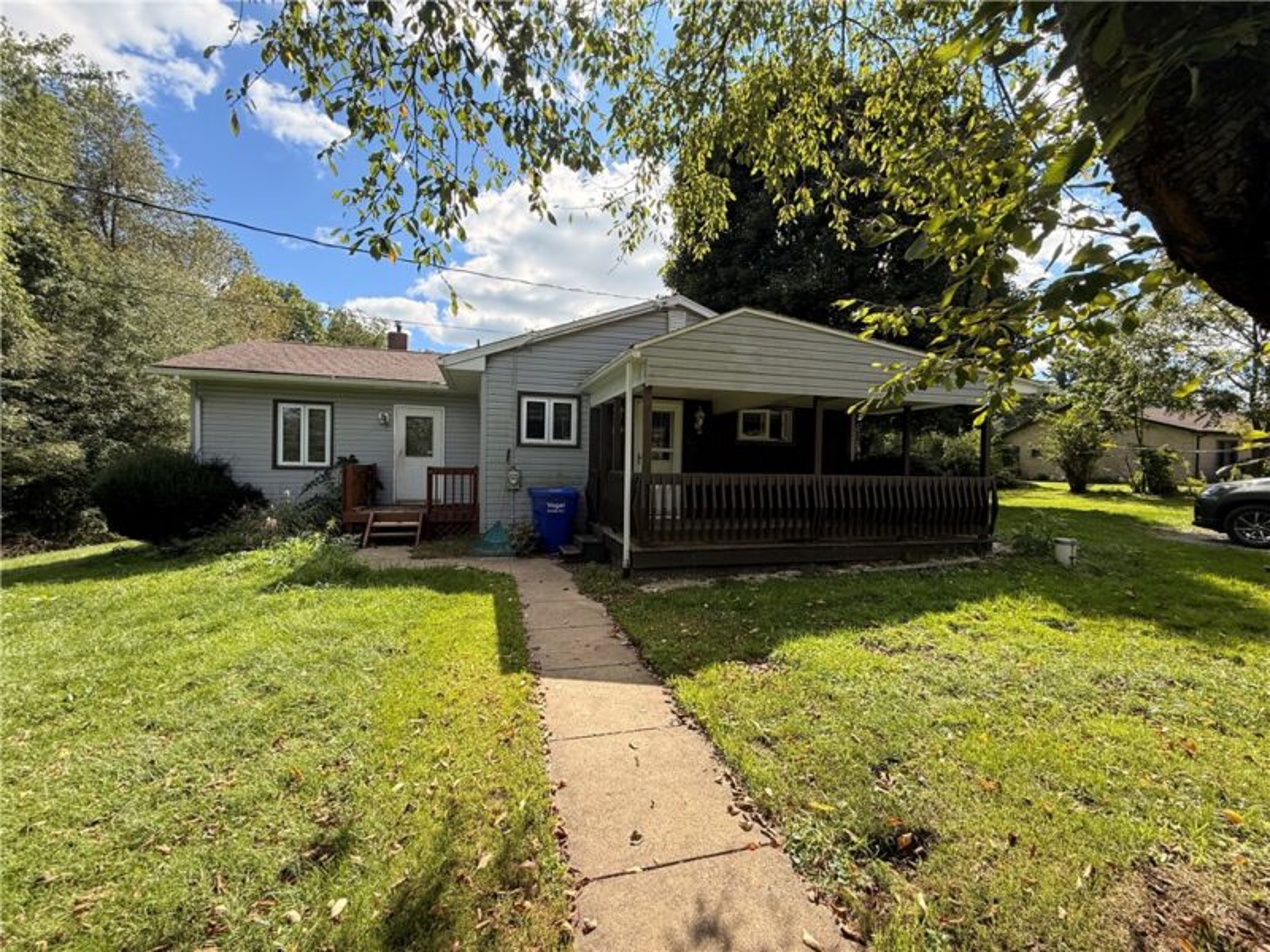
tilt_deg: -2.3
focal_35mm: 14
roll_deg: -1.6
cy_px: 476
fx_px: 514
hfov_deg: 102.1
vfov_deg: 85.7
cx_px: 635
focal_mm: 2.22
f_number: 2.2
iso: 64
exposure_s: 1/709
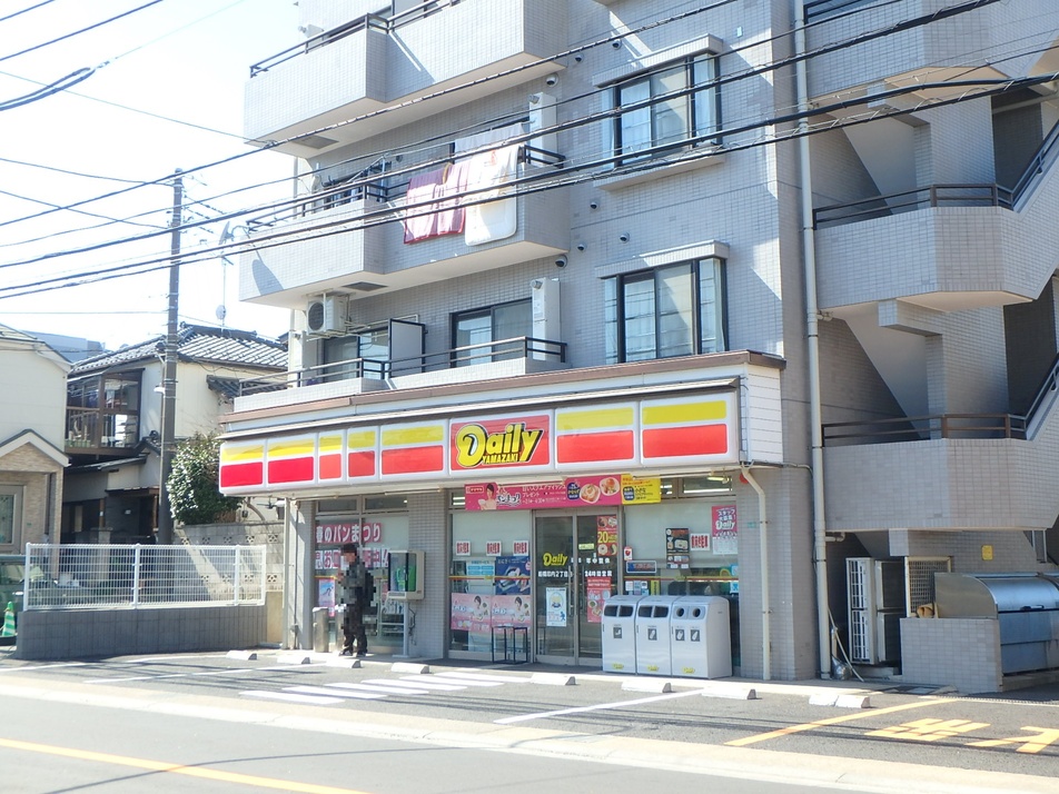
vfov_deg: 34.3
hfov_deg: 44.8
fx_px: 1285
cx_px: 530
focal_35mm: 42
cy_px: 397
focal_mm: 7.5
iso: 125
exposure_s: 1/200
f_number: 5.2
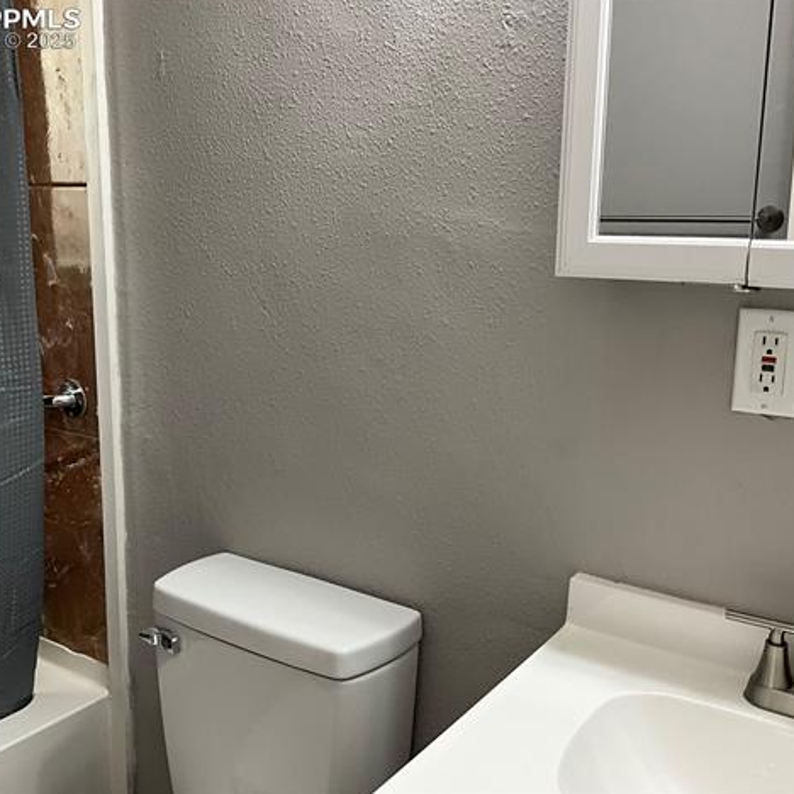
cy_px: 396
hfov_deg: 47.2
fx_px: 908
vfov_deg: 47.2
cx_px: 411
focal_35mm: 35
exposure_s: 1/60
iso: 100
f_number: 1.8
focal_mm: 3
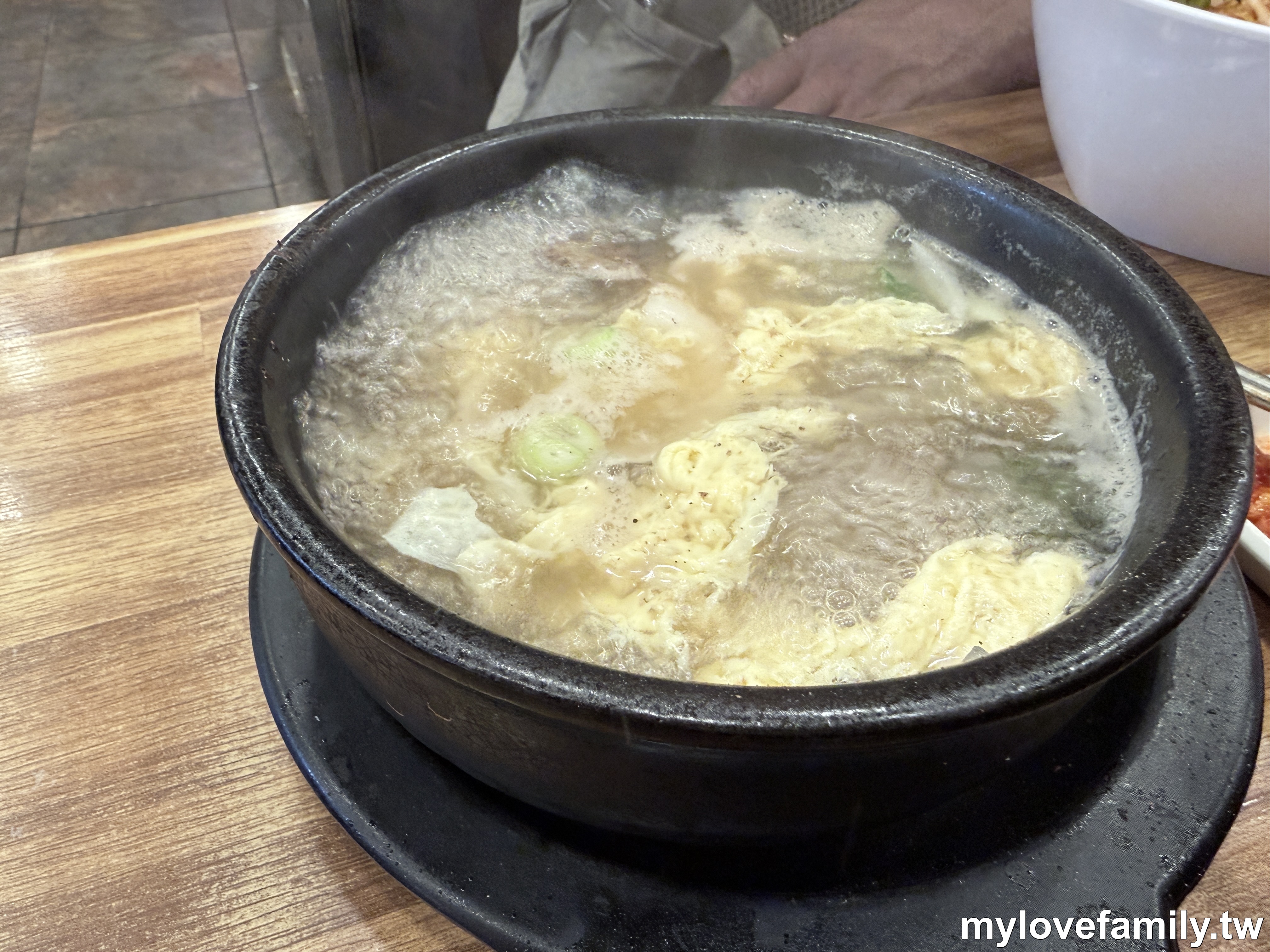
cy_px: 476
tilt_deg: -43.4
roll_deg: +2.6
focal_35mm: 25
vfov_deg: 54.9
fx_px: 917
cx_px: 635
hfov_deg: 69.4
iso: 250
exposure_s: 1/60
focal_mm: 2.22
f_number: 2.2
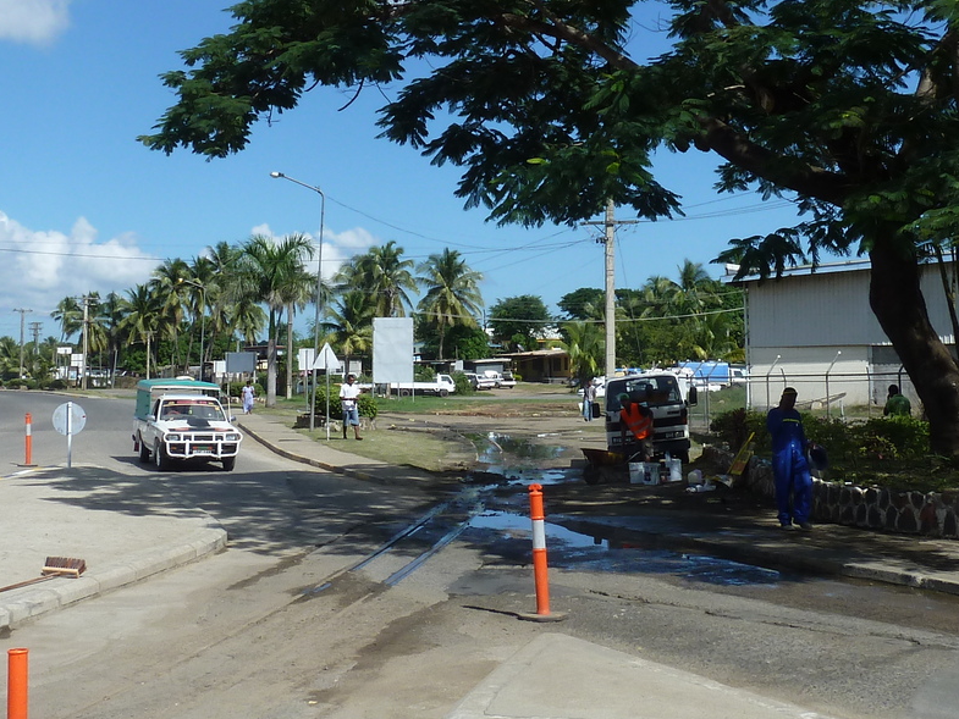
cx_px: 476
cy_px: 242
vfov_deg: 26.4
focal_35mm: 55
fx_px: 1524
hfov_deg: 34.9
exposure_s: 1/400
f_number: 5
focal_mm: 4.4
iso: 80
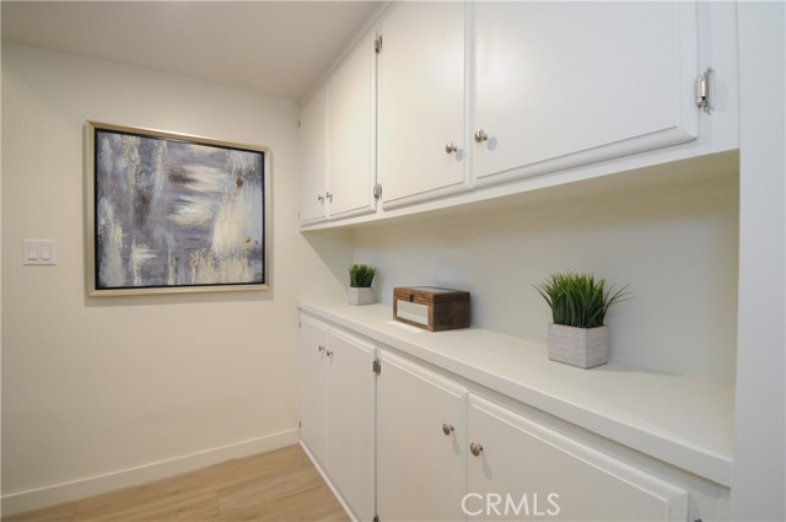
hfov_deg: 100.5
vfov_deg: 77.2
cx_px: 393
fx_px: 327
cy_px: 261
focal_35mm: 15
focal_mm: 10
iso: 800
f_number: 8
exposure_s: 1/13
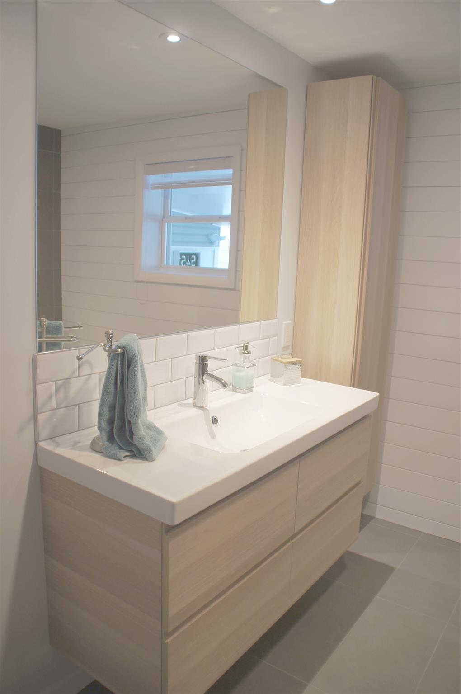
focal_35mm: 27
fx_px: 520
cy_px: 347
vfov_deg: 67.4
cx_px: 230
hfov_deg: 47.8
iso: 100
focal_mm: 18
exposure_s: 1/30
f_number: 3.5
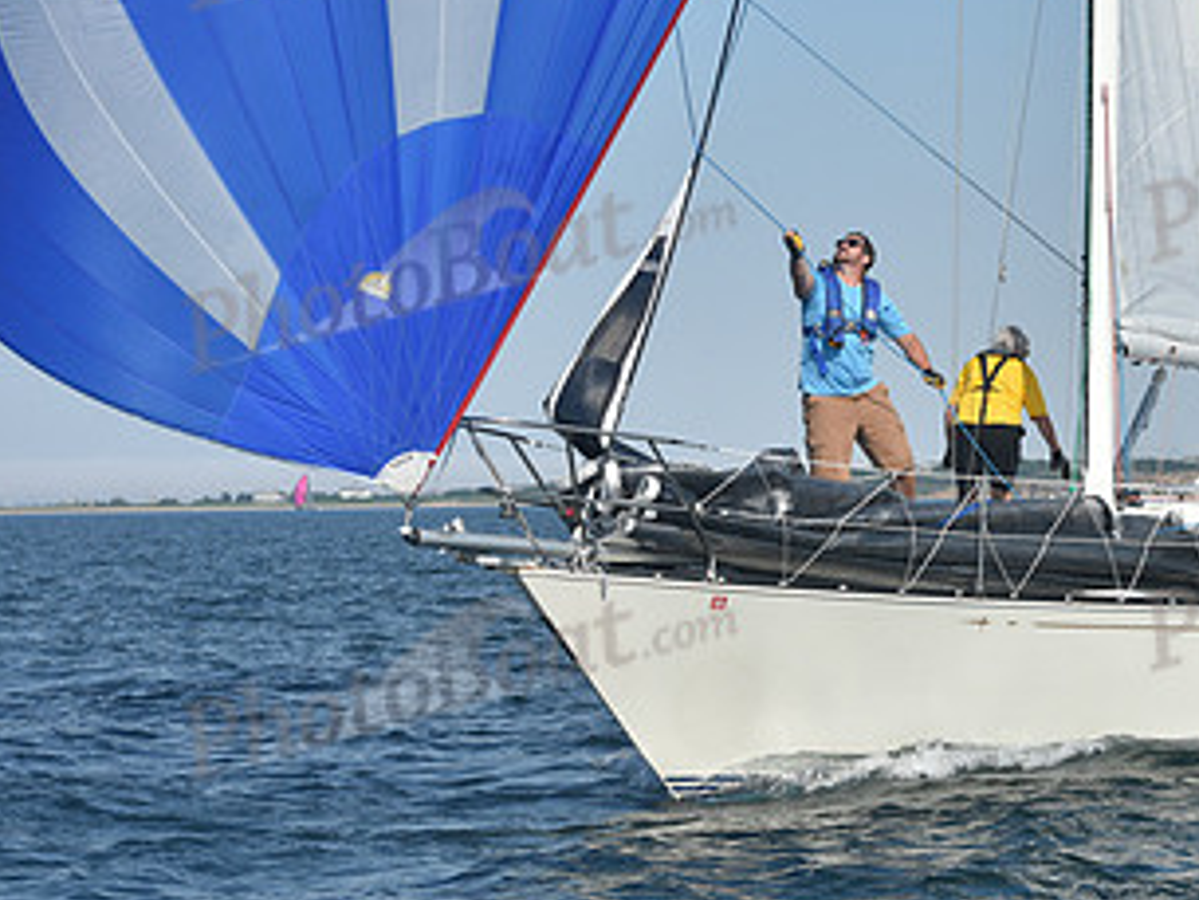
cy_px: 419
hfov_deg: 15.3
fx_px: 4435
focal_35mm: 128
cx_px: 943
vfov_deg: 11.6
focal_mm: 70
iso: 320
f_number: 9
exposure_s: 1/1250
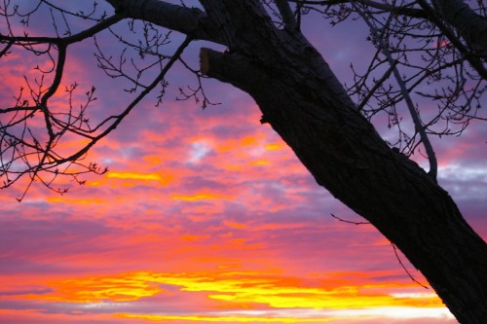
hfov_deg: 31.2
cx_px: 244
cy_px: 162
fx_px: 872
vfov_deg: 21.1
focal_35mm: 64
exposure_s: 1/45
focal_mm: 43
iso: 800
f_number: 6.7
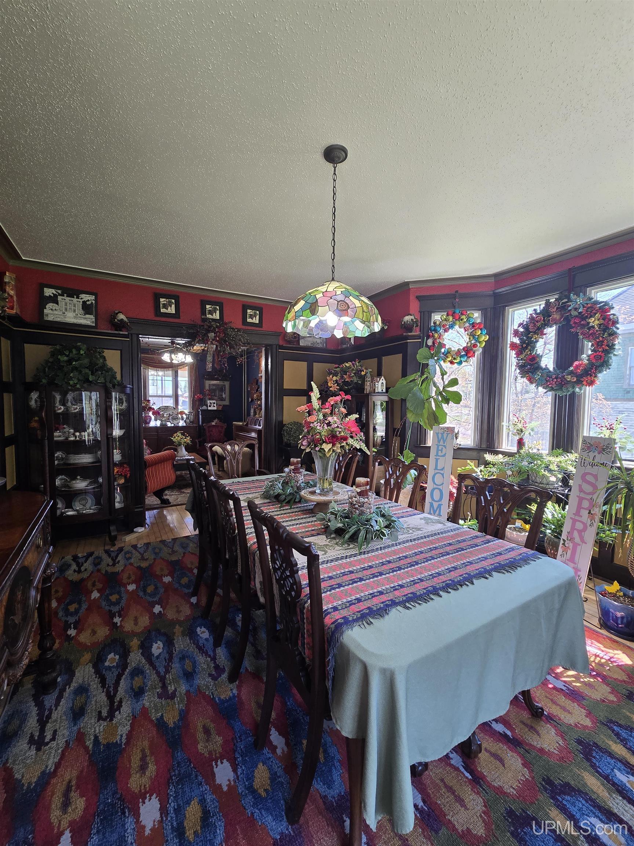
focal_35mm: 13
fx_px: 317
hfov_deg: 89.9
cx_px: 317
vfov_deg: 106.2
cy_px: 423
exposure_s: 1/60
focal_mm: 2.2
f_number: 2.2
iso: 100
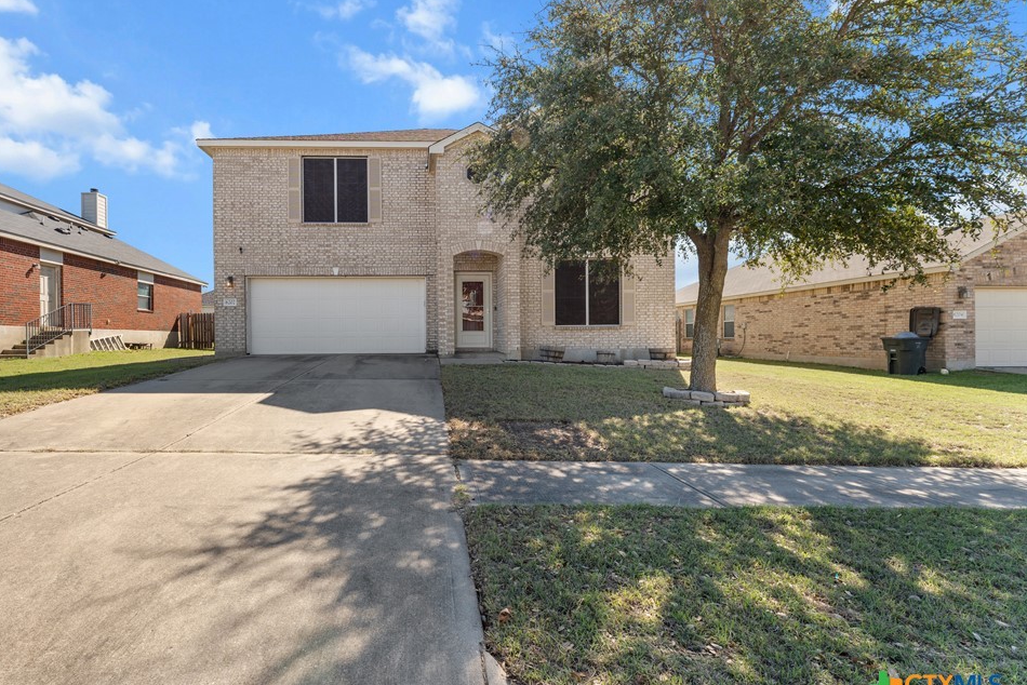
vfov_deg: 73.8
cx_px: 441
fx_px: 457
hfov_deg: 96.1
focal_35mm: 16
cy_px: 333
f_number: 8
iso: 320
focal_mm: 14
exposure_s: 1/60
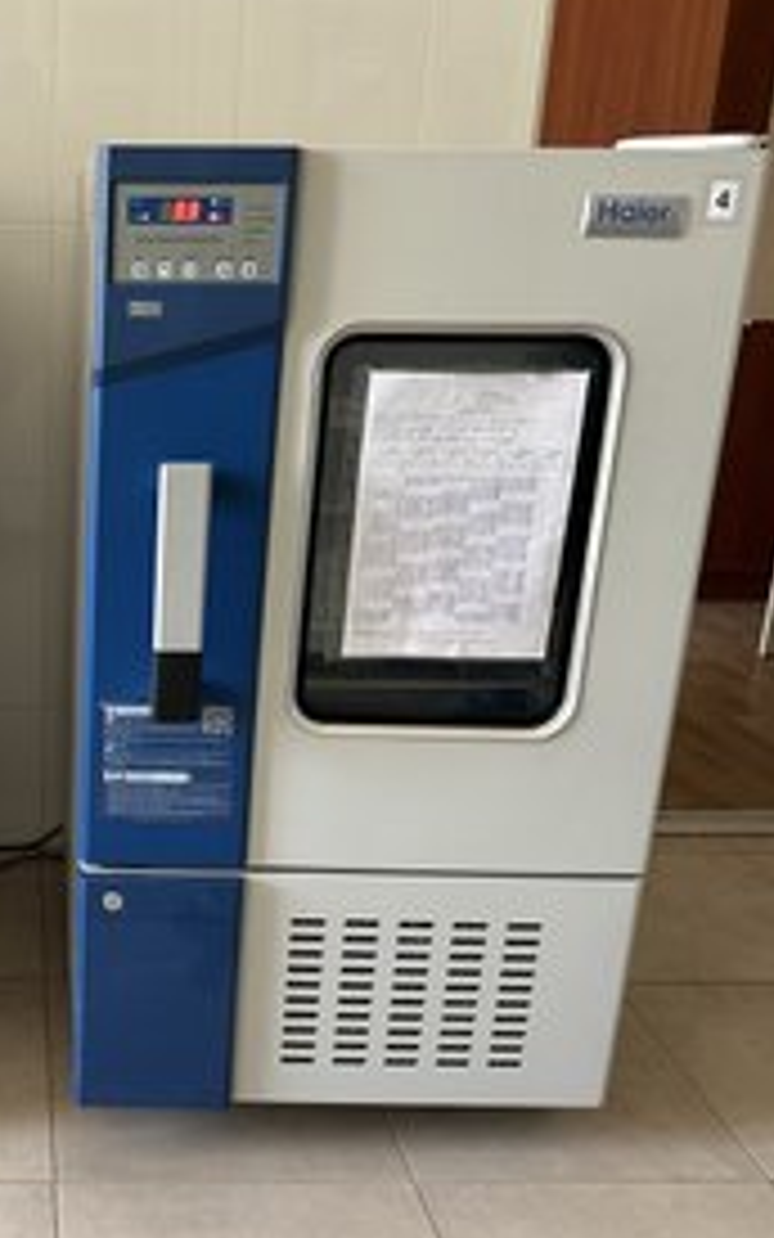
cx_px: 22
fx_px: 1248
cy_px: 635
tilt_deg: -16.7
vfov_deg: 52.7
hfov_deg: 32.1
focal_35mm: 37
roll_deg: -1.1
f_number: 1.78
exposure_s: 1/71
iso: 250
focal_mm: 6.86
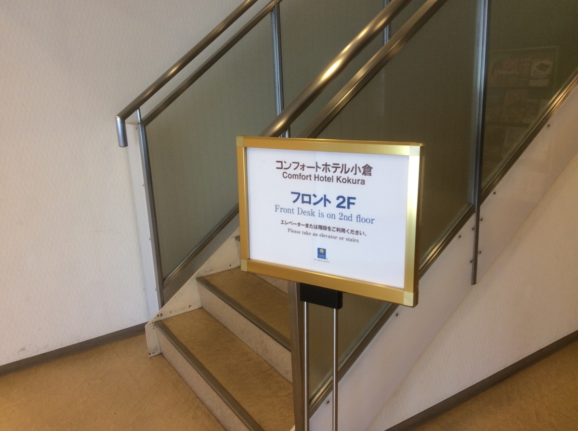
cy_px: 216
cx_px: 289
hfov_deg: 56.9
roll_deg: +1.4
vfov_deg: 44.0
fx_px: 533
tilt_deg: -15.2
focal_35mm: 32
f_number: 2.4
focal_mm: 3.3
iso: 40
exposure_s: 1/30
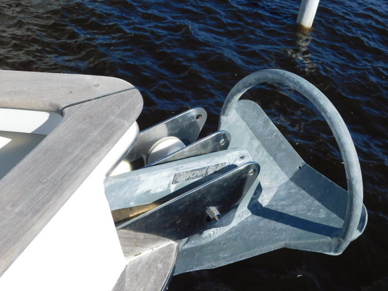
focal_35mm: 43
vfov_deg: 33.5
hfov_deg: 43.9
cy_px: 161
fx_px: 482
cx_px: 190
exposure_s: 1/500
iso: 125
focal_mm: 6.3
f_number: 7
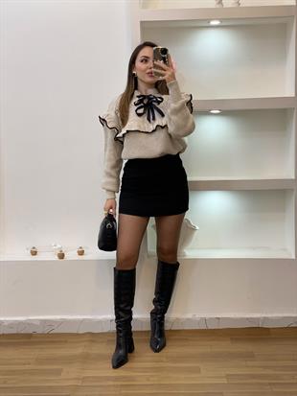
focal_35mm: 52
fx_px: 595
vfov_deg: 36.8
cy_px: 198
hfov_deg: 28.0
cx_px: 148
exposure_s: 1/100
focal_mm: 6
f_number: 2
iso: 80
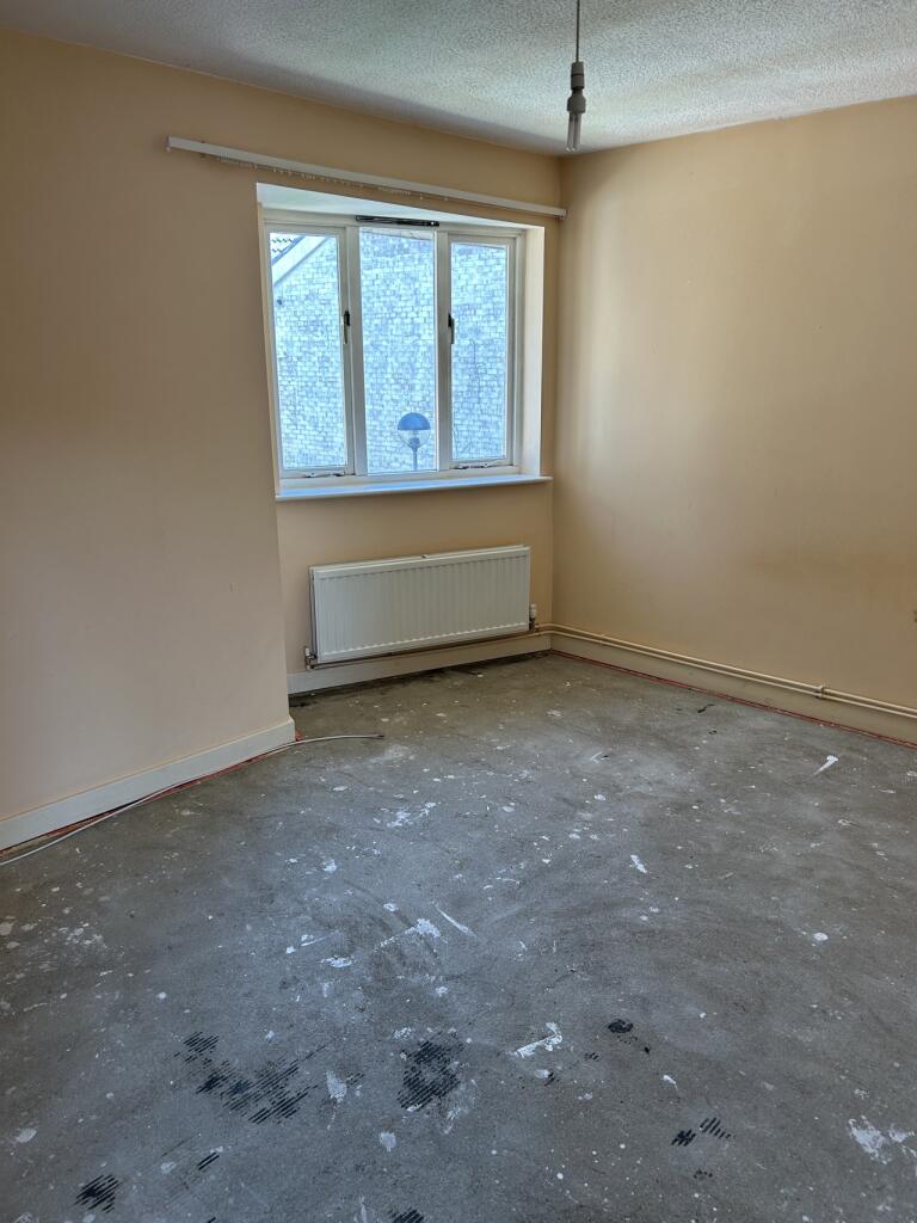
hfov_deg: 53.1
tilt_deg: -16.9
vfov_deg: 67.3
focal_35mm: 26
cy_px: 612
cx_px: 458
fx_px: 918
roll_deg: -1.6
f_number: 1.5
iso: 80
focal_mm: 5.7
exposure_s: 1/121
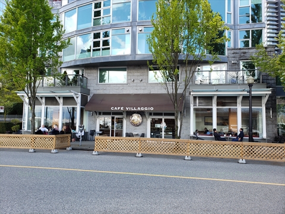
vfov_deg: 53.1
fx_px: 214
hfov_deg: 67.3
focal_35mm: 26
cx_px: 142
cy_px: 107
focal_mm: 4.3
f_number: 2.4
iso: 50
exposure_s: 1/185
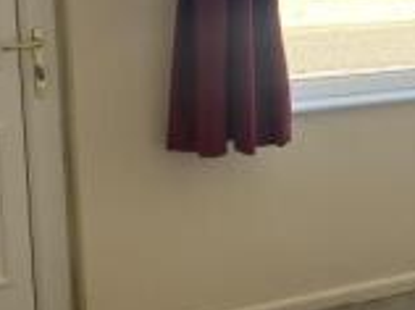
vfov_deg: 15.4
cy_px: 138
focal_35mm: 96
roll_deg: -0.3
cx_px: 443
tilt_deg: -12.6
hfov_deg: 19.7
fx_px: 1149
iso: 50
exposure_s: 1/122
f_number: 1.8
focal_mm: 4.25
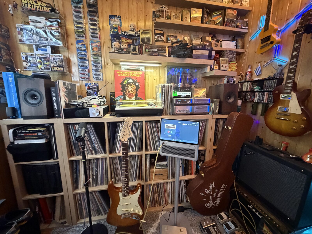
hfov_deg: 102.1
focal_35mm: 14
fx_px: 126
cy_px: 117
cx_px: 156
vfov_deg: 85.7
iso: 1250
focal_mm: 2.22
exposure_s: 1/56
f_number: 2.2
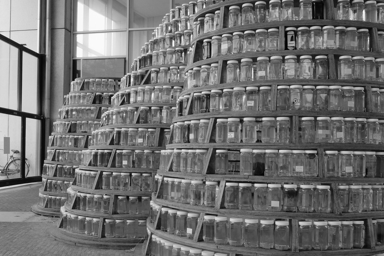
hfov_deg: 50.6
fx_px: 405
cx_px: 176
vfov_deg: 35.0
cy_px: 147
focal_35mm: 38
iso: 800
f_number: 13
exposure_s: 1/85
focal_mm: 18
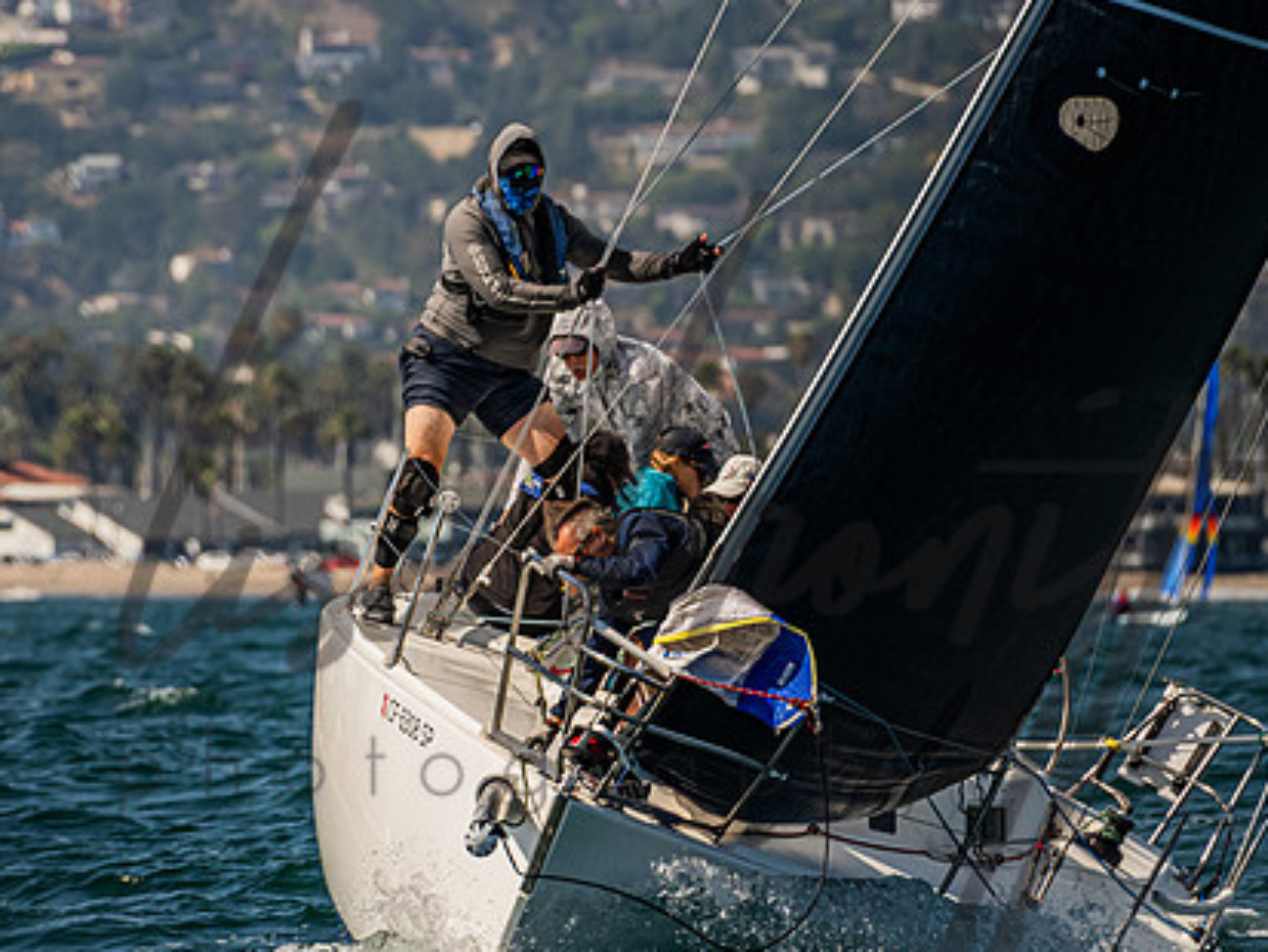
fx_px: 26528
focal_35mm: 724
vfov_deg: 2.1
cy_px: 413
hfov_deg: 2.7
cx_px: 506
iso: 500
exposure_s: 1/2500
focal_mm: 400
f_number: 8
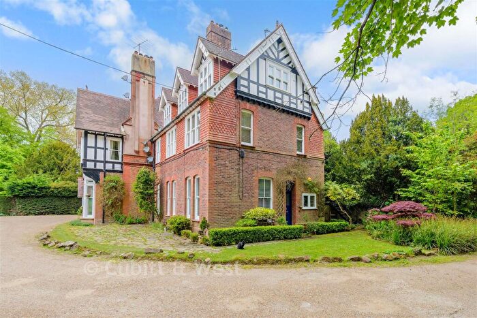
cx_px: 238
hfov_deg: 104.2
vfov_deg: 81.2
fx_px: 186
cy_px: 159
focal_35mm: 14
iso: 100
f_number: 8
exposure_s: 1/100
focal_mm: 14
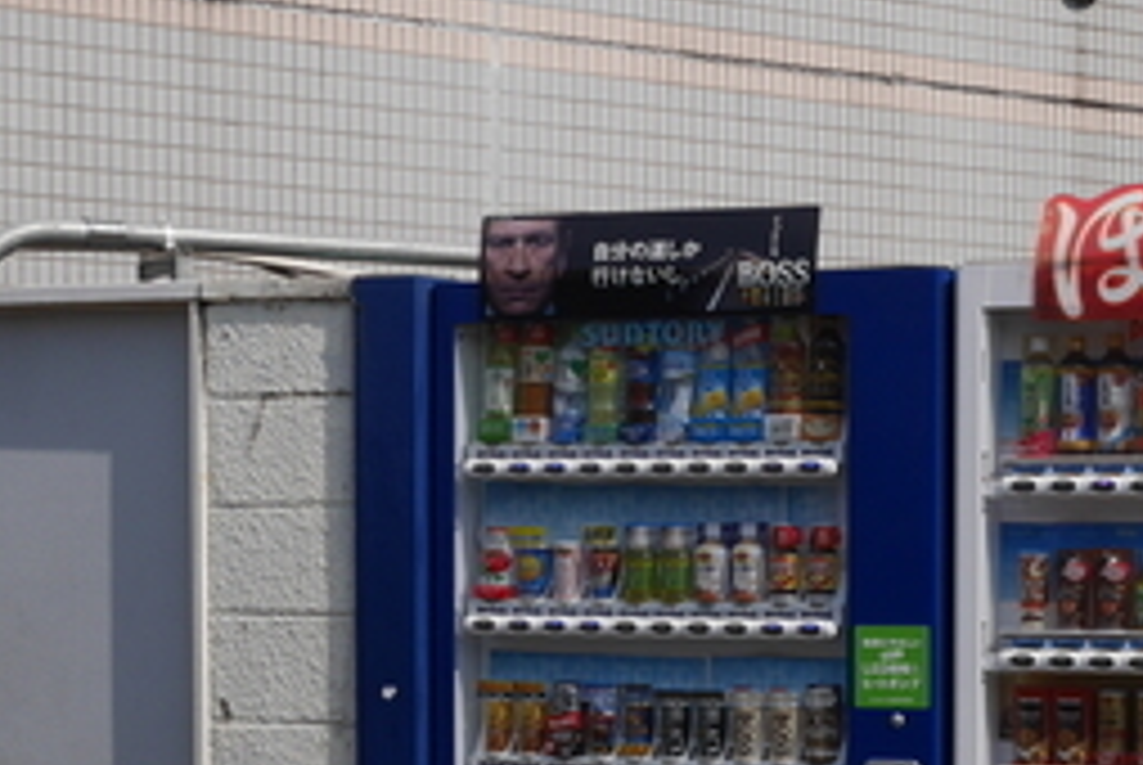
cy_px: 700
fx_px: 3433
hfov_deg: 18.4
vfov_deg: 12.6
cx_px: 1166
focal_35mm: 108
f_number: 9
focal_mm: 22
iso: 200
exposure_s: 1/400
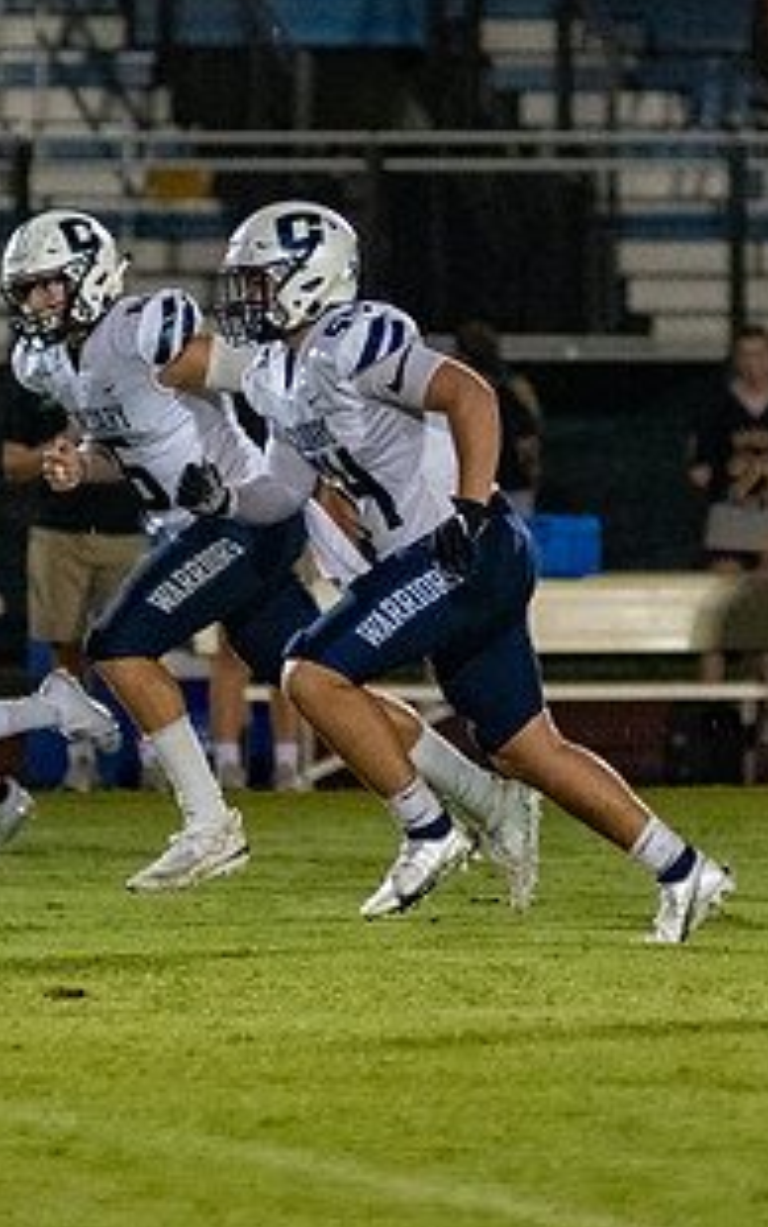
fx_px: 17532
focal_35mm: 524
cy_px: 519
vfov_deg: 4.0
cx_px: 301
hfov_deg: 2.5
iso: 6400
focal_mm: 170
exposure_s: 1/1250
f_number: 2.8
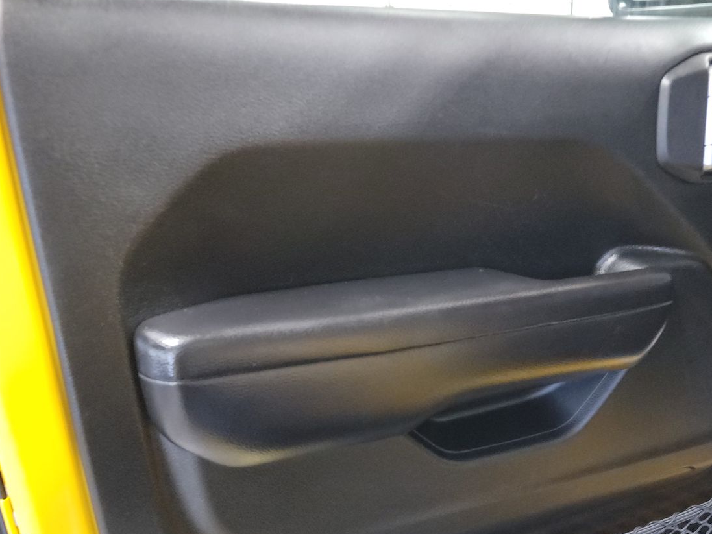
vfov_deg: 40.1
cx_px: 416
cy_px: 361
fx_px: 720
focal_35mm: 35
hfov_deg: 52.4
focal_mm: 6.7
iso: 1715
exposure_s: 1/30
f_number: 1.8
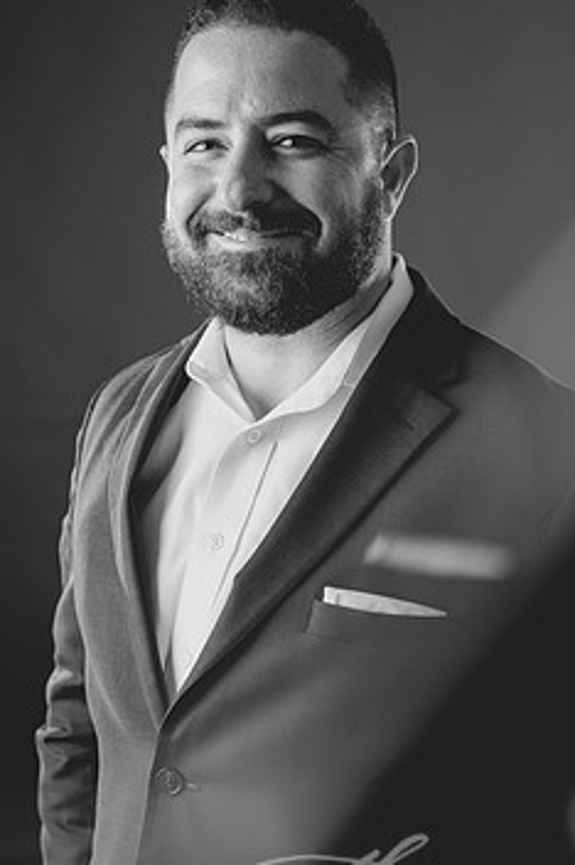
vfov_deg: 31.4
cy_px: 455
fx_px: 1536
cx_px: 355
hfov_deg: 21.2
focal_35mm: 64
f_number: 5
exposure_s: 1/200
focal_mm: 50
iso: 100
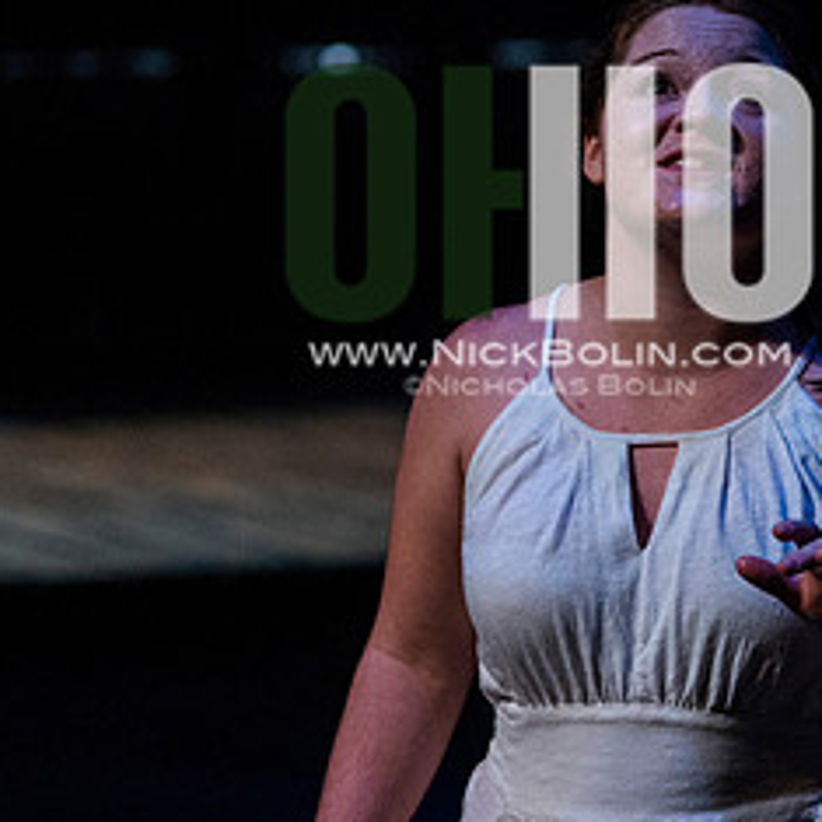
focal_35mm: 235
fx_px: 6313
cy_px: 227
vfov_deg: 7.4
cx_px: 549
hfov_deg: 7.4
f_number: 2.8
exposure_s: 1/500
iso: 12800
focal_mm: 112
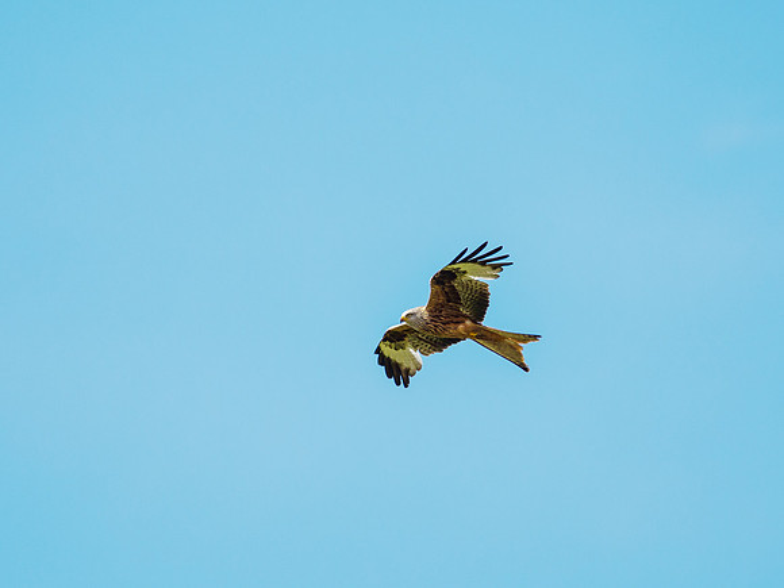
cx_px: 360
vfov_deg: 1.7
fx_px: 19821
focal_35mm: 875
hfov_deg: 2.3
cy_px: 249
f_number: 4
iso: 800
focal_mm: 300
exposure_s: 1/1250
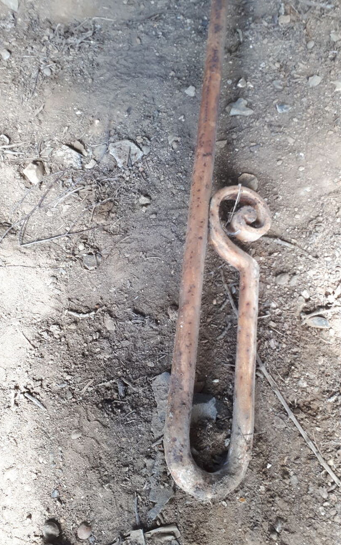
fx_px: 431
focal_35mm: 29
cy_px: 276
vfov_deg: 64.6
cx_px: 205
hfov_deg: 42.9
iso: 50
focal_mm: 3.6
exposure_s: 1/50
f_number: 1.9
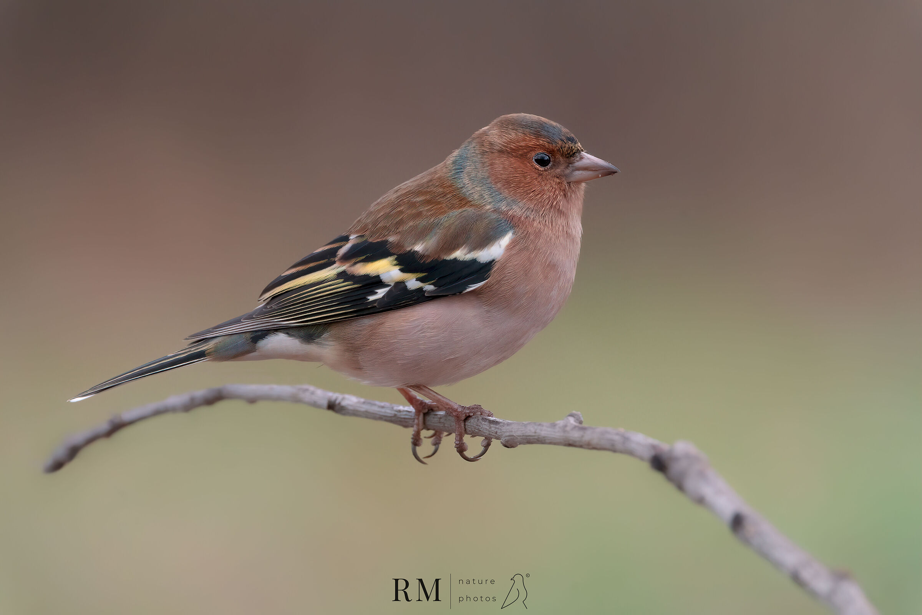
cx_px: 461
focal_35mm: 840
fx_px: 21512
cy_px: 308
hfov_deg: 2.5
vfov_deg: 1.6
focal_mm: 840
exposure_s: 1/320
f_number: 10
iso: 3200
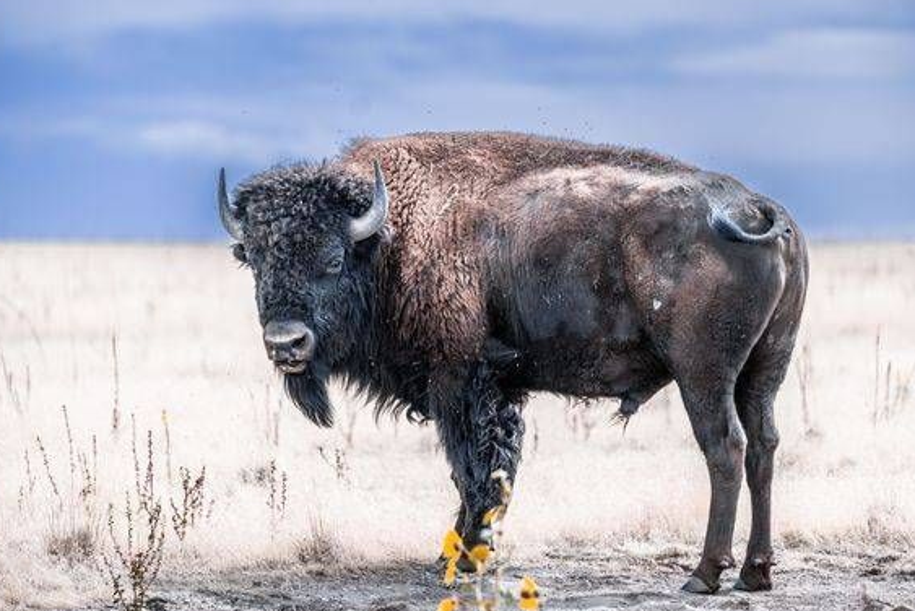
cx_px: 466
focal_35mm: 213
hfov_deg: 9.7
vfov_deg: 6.5
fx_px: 5416
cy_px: 310
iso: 80
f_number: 3.2
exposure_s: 1/800
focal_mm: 200
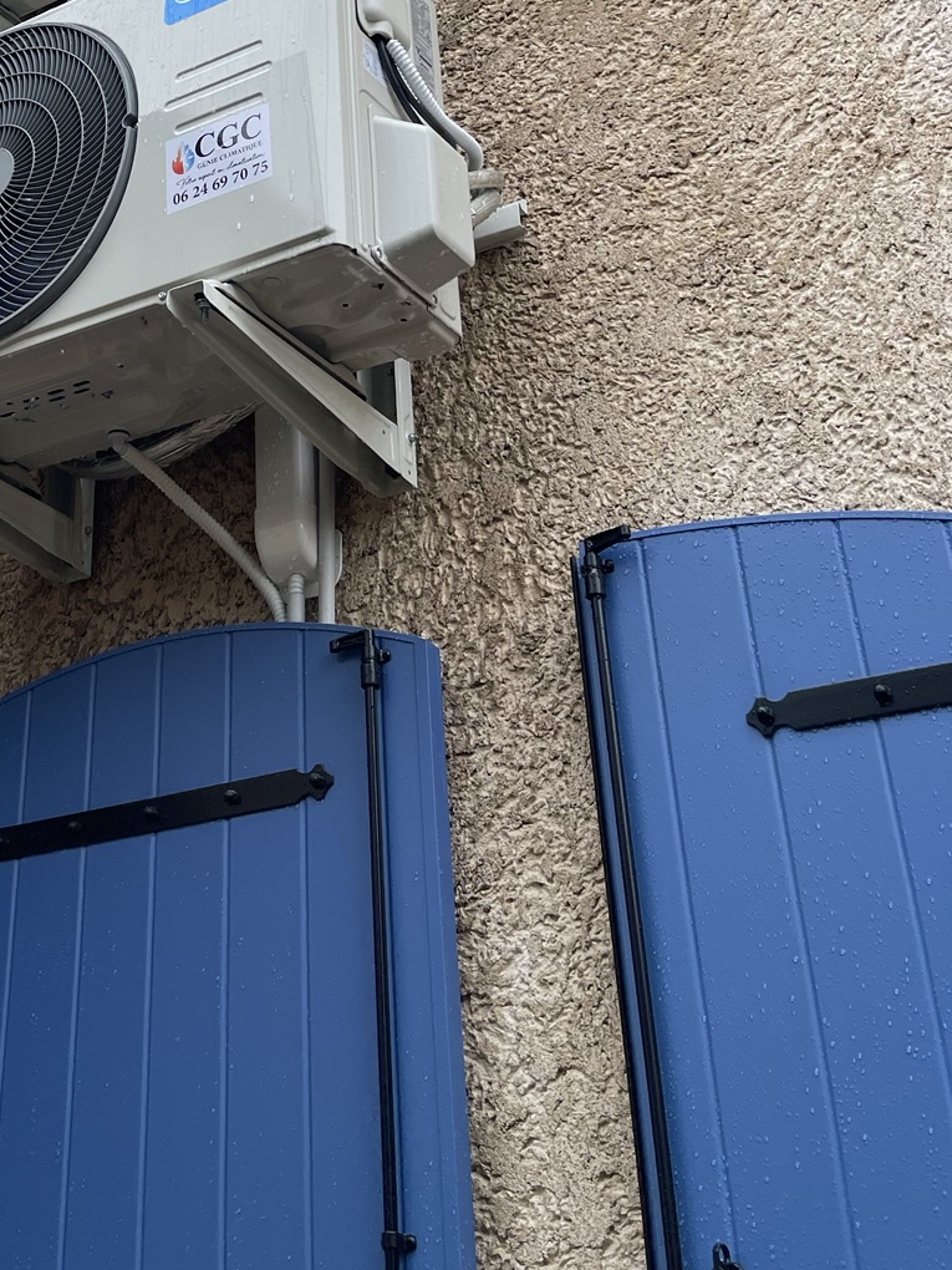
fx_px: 1797
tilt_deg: +38.8
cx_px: 157
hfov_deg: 28.9
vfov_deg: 36.1
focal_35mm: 49
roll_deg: -2.5
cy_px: 87
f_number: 1.6
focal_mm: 5.1
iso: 32
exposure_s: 1/611
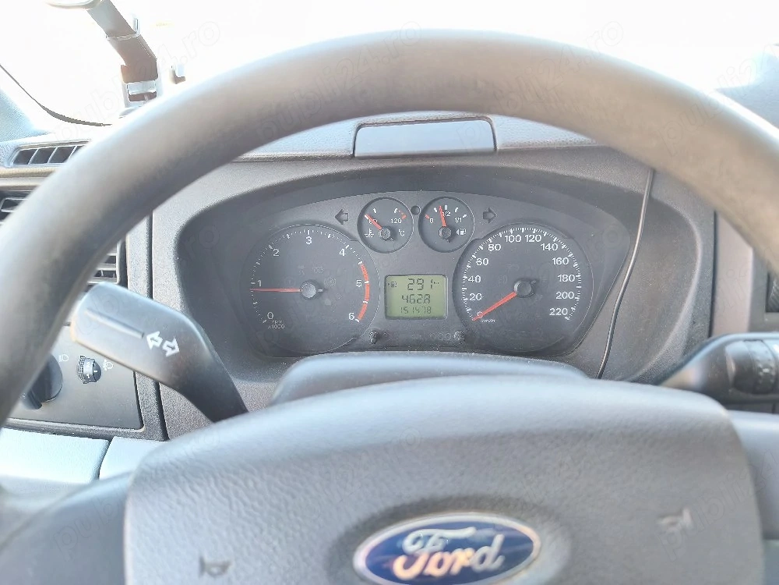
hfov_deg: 73.9
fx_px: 518
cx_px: 390
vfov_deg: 58.9
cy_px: 292
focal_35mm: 23
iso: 320
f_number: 1.65
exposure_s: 1/50.3
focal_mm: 6.18
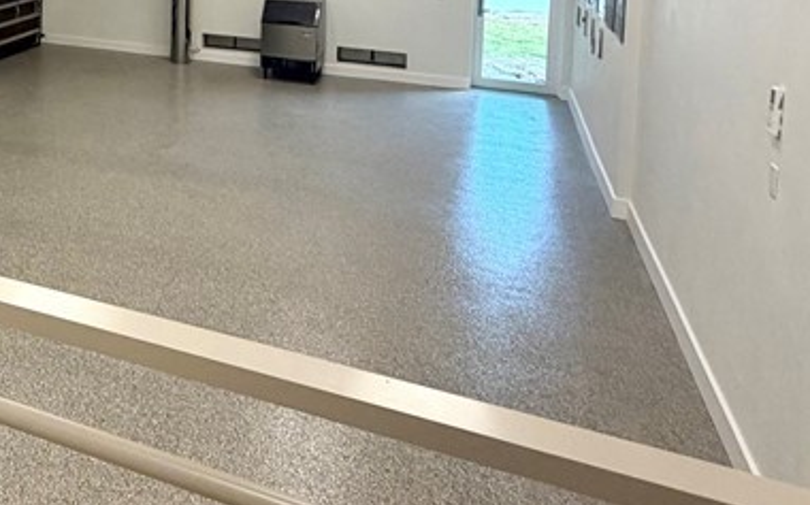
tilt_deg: -3.2
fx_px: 882
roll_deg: -0.8
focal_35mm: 40
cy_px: -70
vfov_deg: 28.6
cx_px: -2
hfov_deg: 42.5
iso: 200
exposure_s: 1/120
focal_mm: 2.22
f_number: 2.2
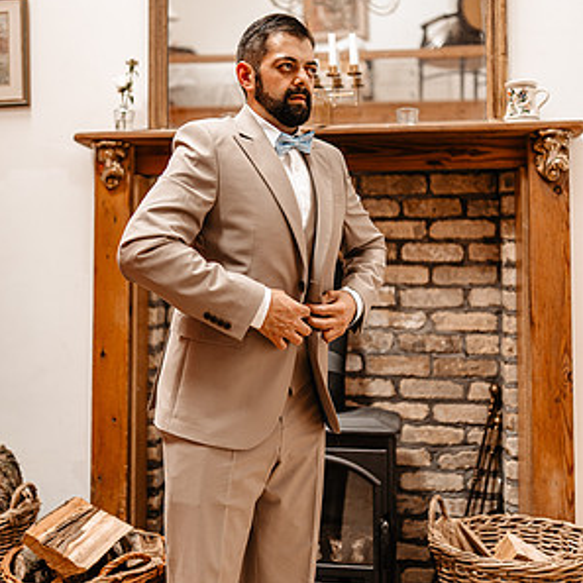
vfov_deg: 37.4
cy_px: 230
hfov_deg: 37.6
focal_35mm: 45
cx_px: 291
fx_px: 857
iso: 320
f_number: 1.4
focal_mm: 35
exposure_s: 1/200
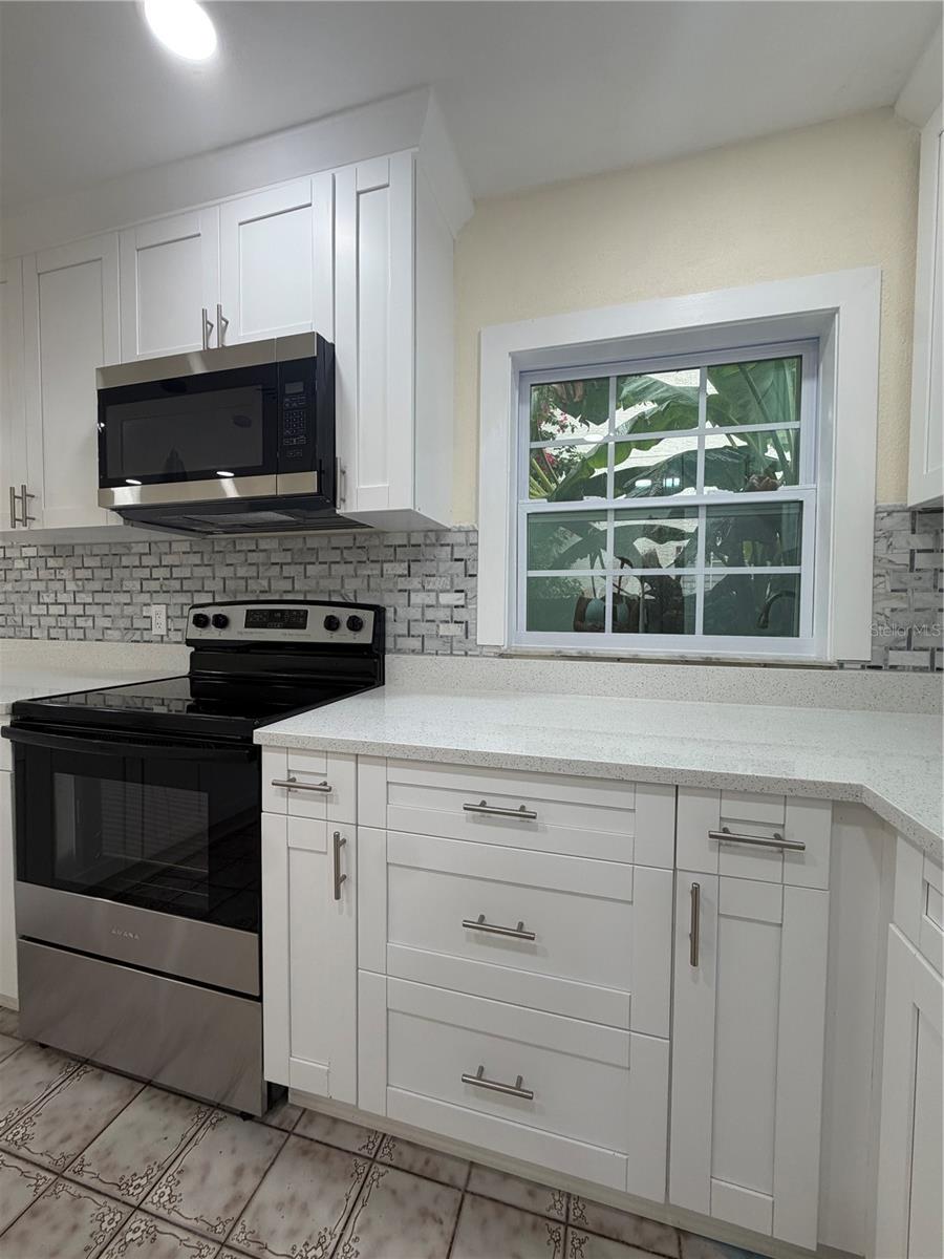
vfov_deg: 102.1
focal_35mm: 14
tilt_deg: -2.4
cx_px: 472
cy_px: 630
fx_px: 509
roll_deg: -0.4
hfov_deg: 85.7
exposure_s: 1/120
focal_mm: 2.22
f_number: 2.2
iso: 125
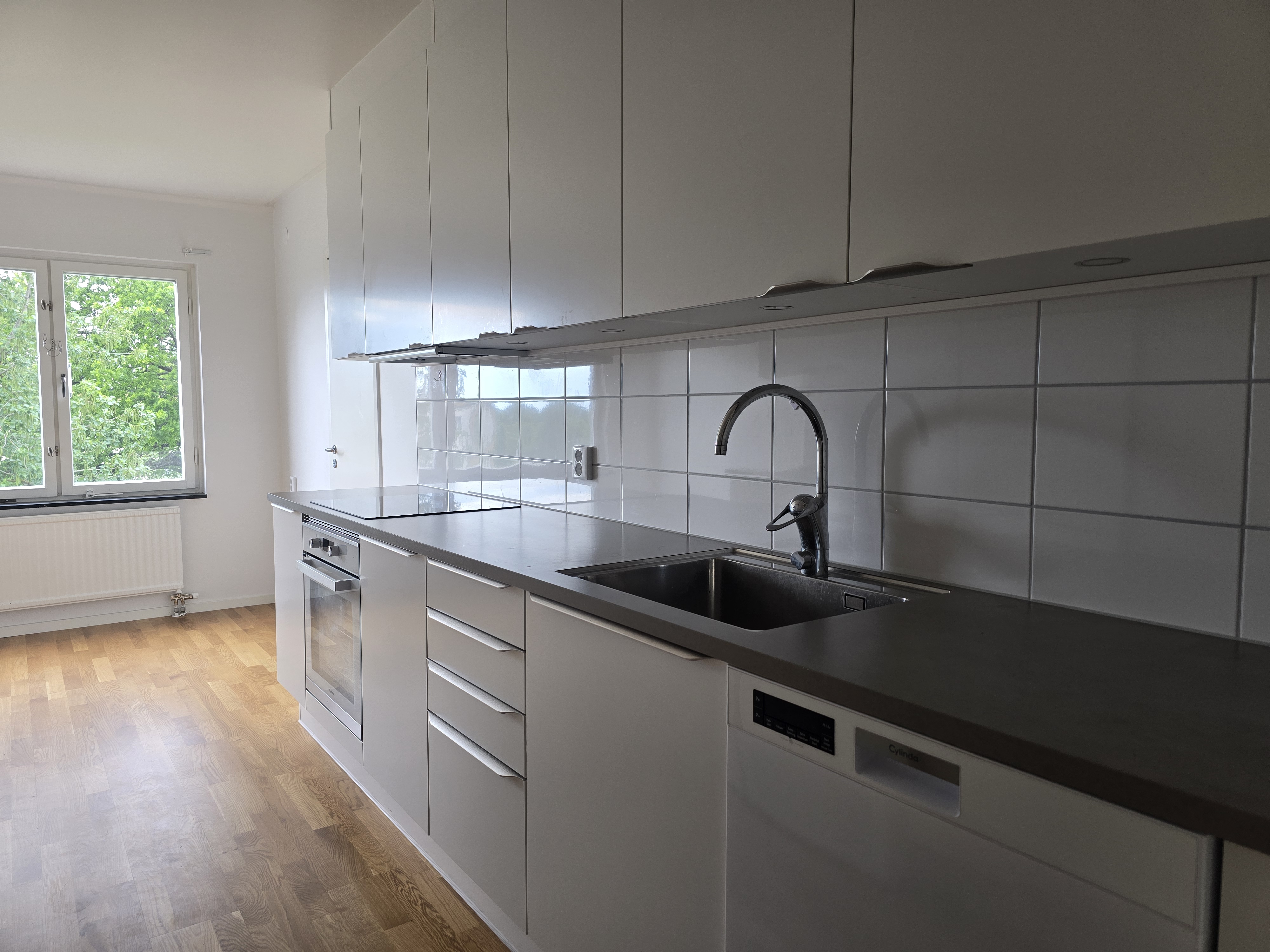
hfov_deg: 73.9
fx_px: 844
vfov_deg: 58.9
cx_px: 635
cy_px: 476
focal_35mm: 23
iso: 64
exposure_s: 1/180
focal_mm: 6.3
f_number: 1.7
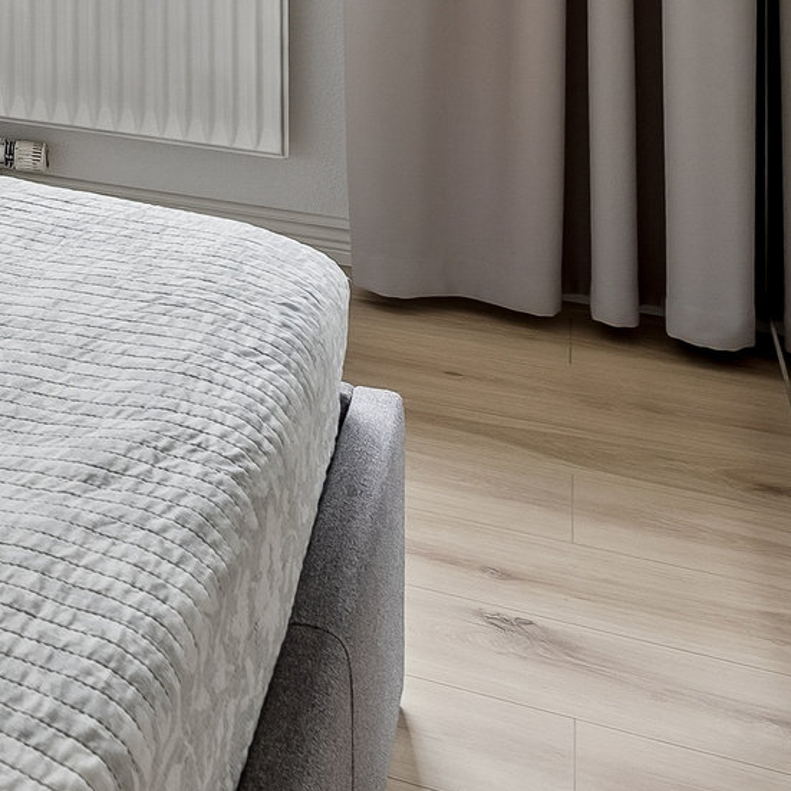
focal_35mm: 76
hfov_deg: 17.8
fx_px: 1973
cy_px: -363
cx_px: -672
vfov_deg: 19.9
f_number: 8
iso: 200
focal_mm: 16.5
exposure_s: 1/4
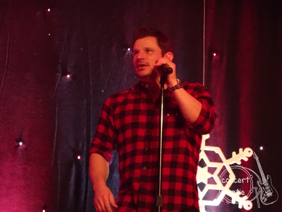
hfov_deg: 8.5
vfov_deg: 6.4
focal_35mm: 232
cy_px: 106
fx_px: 1891
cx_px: 141
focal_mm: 39.66
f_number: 6.3
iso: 3200
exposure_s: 1/80
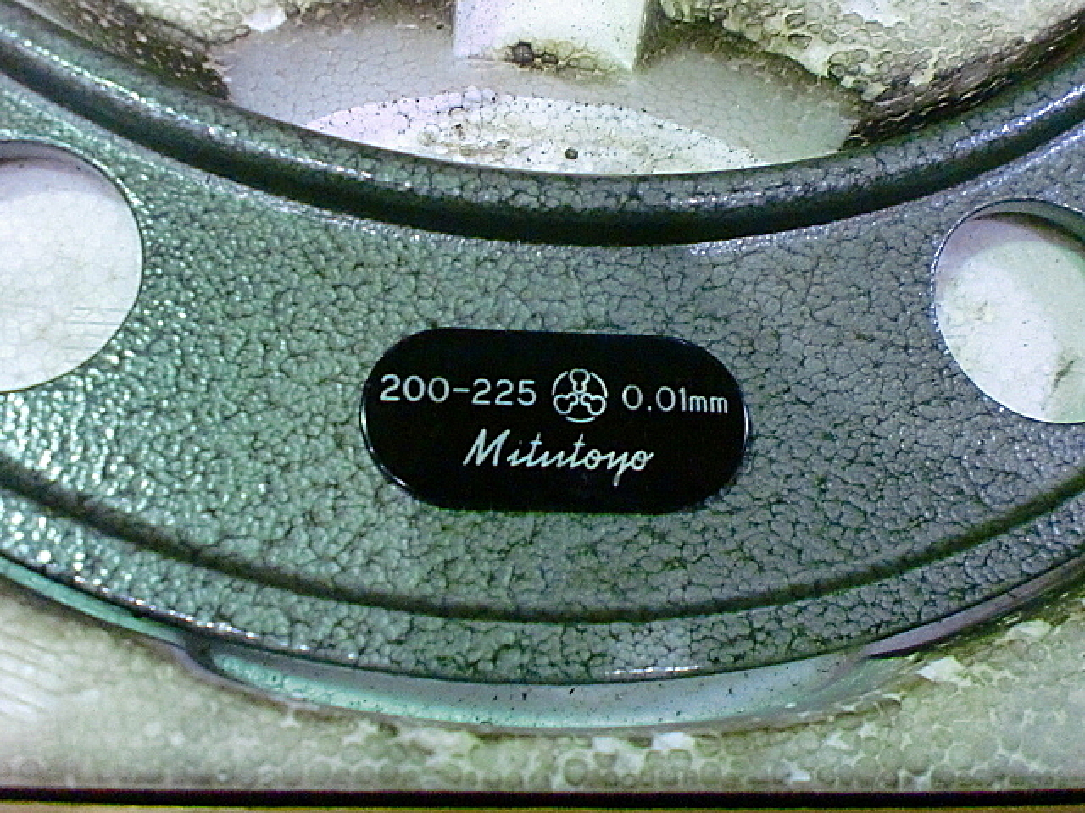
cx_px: 542
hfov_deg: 52.6
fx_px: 1097
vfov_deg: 40.7
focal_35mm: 35
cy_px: 406
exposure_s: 1/60
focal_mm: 6.3
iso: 640
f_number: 3.1
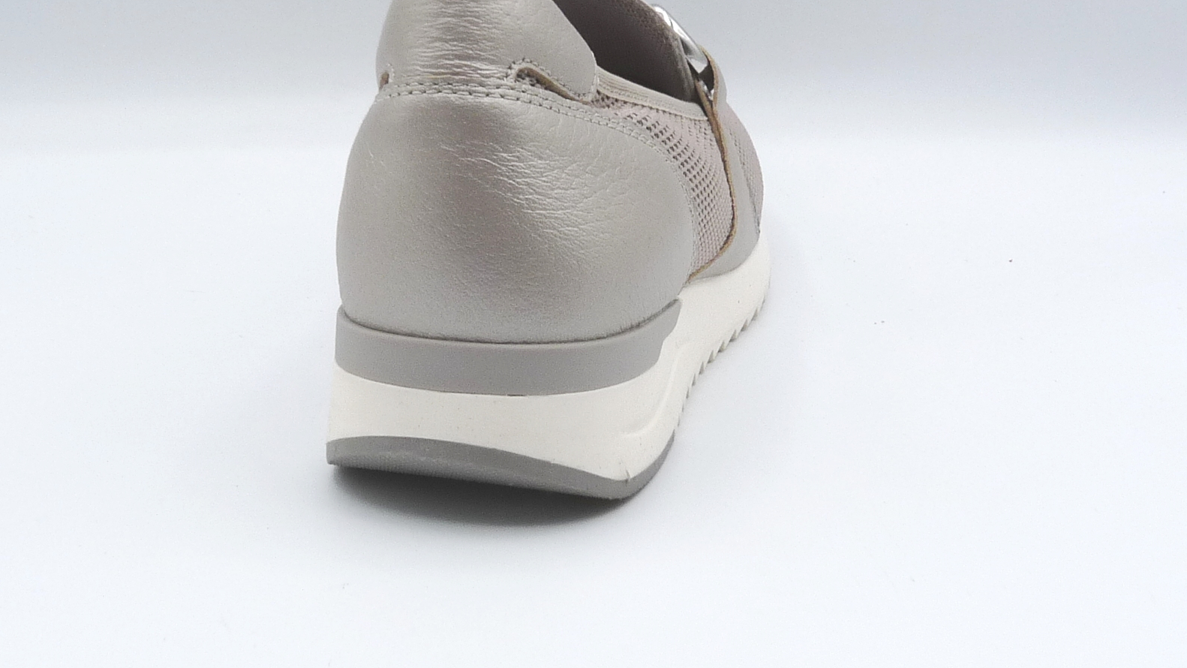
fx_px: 1700
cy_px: 238
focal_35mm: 54
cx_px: 593
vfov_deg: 22.2
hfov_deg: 38.5
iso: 100
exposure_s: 1/250
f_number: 5
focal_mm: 4.8
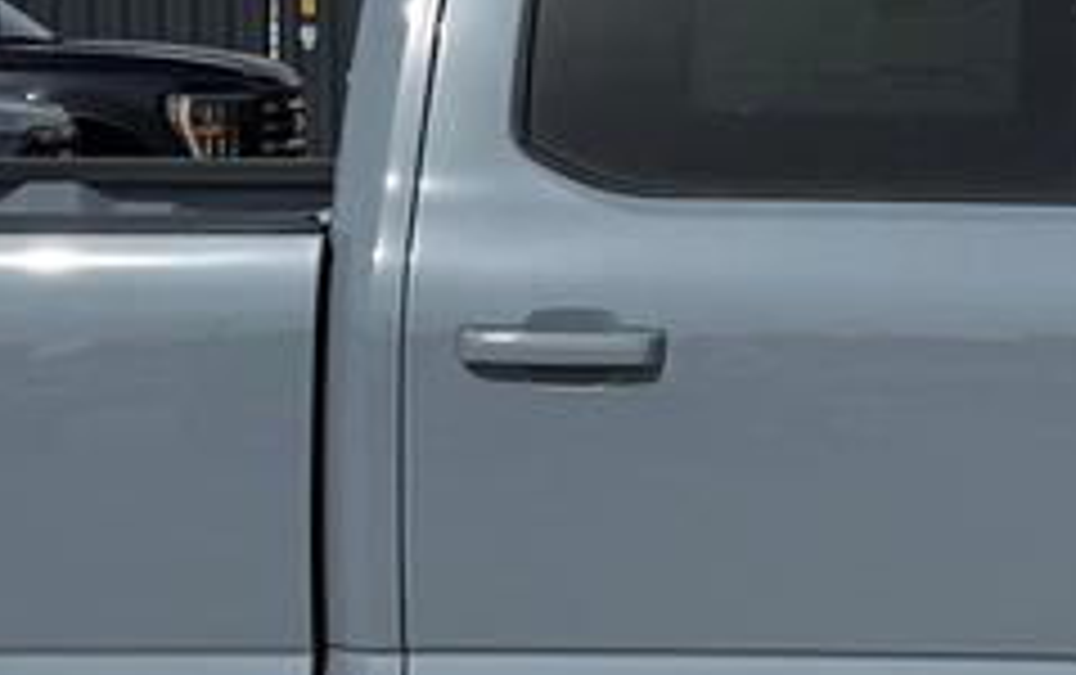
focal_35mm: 136
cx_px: 1035
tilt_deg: +2.8
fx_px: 3993
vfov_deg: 9.4
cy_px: -302
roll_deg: -0.2
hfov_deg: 15.1
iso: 80
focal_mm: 6.76
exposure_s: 1/14286
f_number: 1.78
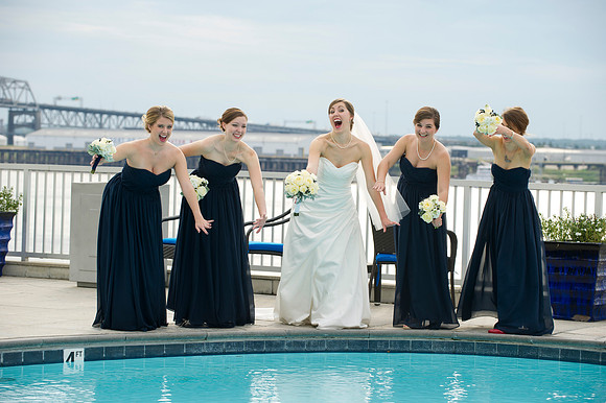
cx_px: 303
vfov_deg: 11.8
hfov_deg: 17.7
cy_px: 202
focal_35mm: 116
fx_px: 1951
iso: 200
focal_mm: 116
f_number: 4.5
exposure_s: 1/200
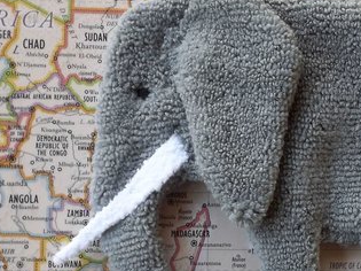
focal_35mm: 46
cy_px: 152
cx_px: 278
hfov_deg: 39.9
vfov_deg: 31.5
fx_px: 480
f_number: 3.3
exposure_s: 1/40
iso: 80
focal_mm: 4.1
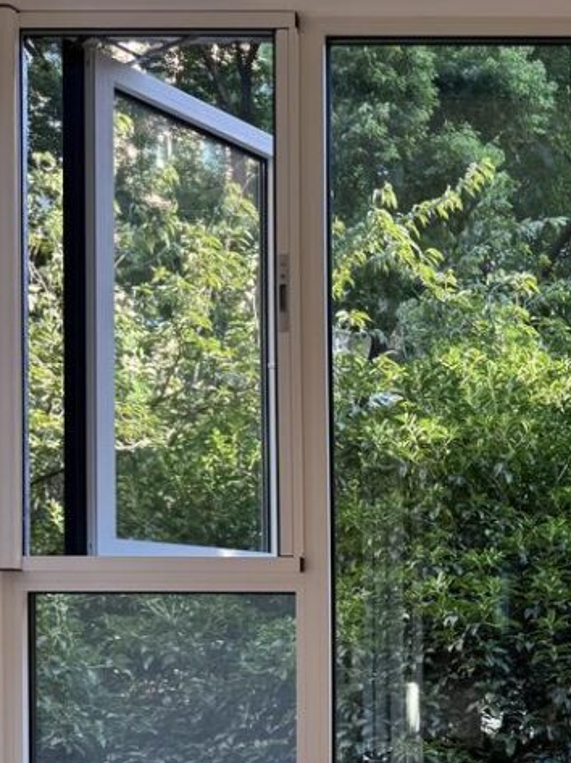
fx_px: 1145
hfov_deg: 26.2
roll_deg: -0.1
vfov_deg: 35.2
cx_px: 603
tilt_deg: -0.7
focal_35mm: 52
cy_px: 655
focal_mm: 6.76
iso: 80
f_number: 1.78
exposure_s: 1/146
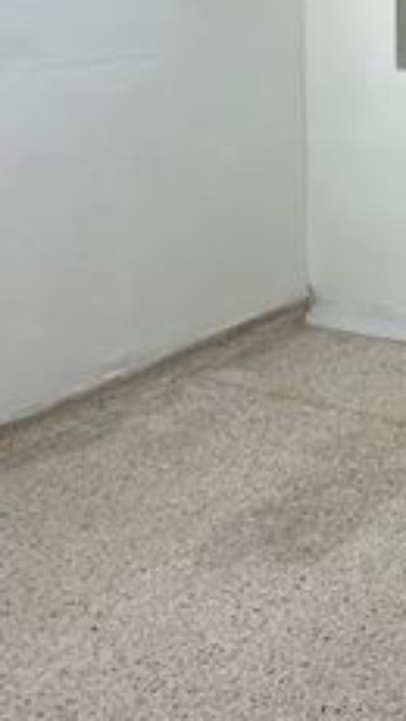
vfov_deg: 40.7
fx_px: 842
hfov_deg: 18.3
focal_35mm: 44
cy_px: 3
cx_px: 807
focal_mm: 2.22
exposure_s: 1/120
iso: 200
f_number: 2.2
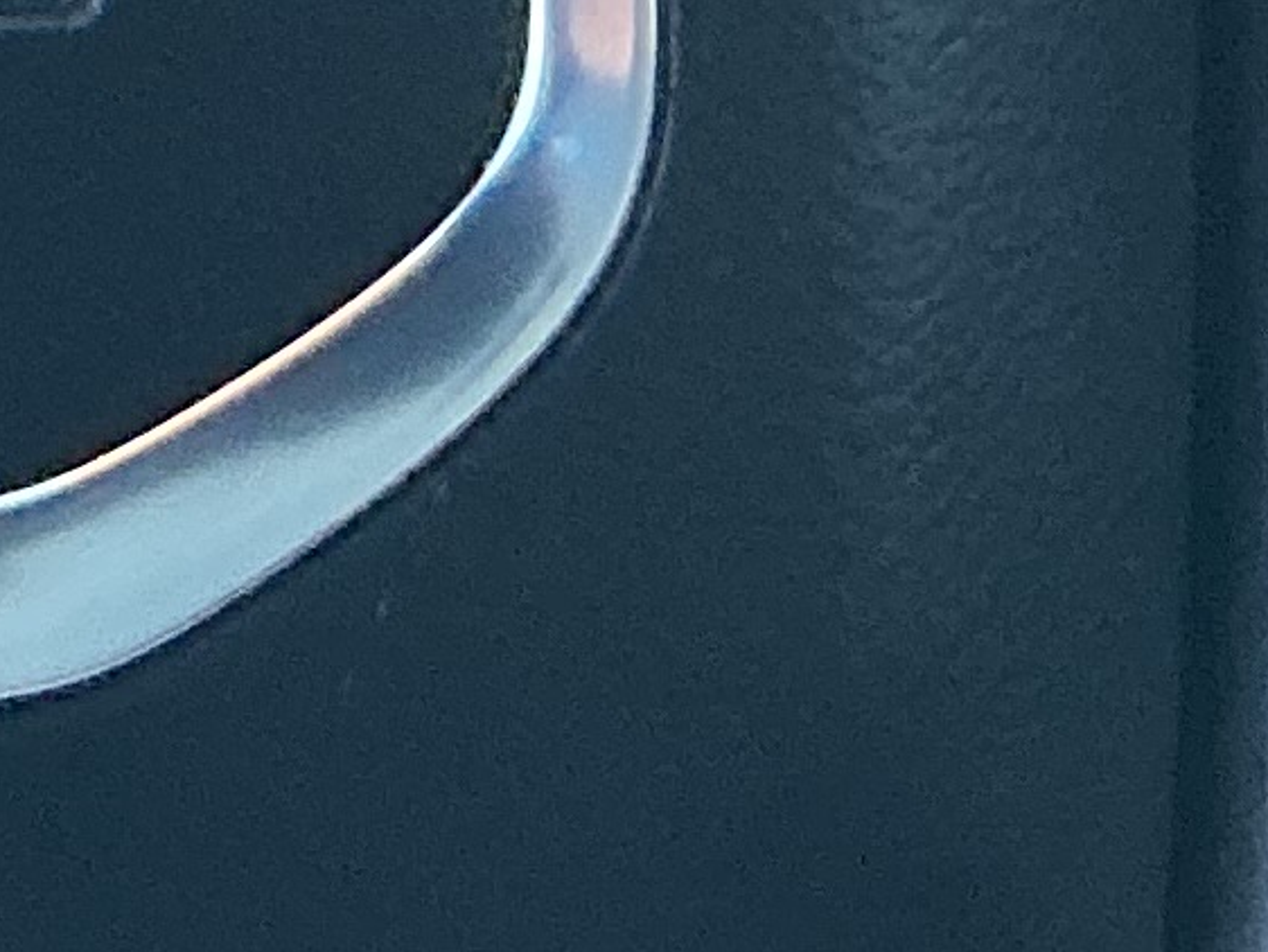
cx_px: -1458
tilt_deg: -26.1
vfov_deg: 6.7
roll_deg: +1.2
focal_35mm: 208
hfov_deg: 8.9
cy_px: -1482
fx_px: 7622
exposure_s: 1/60
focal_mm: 3
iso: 100
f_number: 1.8
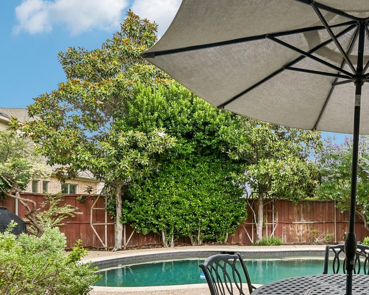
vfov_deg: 43.7
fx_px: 360
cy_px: 202
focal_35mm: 33
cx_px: 318
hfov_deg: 49.5
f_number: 8
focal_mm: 16
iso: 400
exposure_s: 1/100
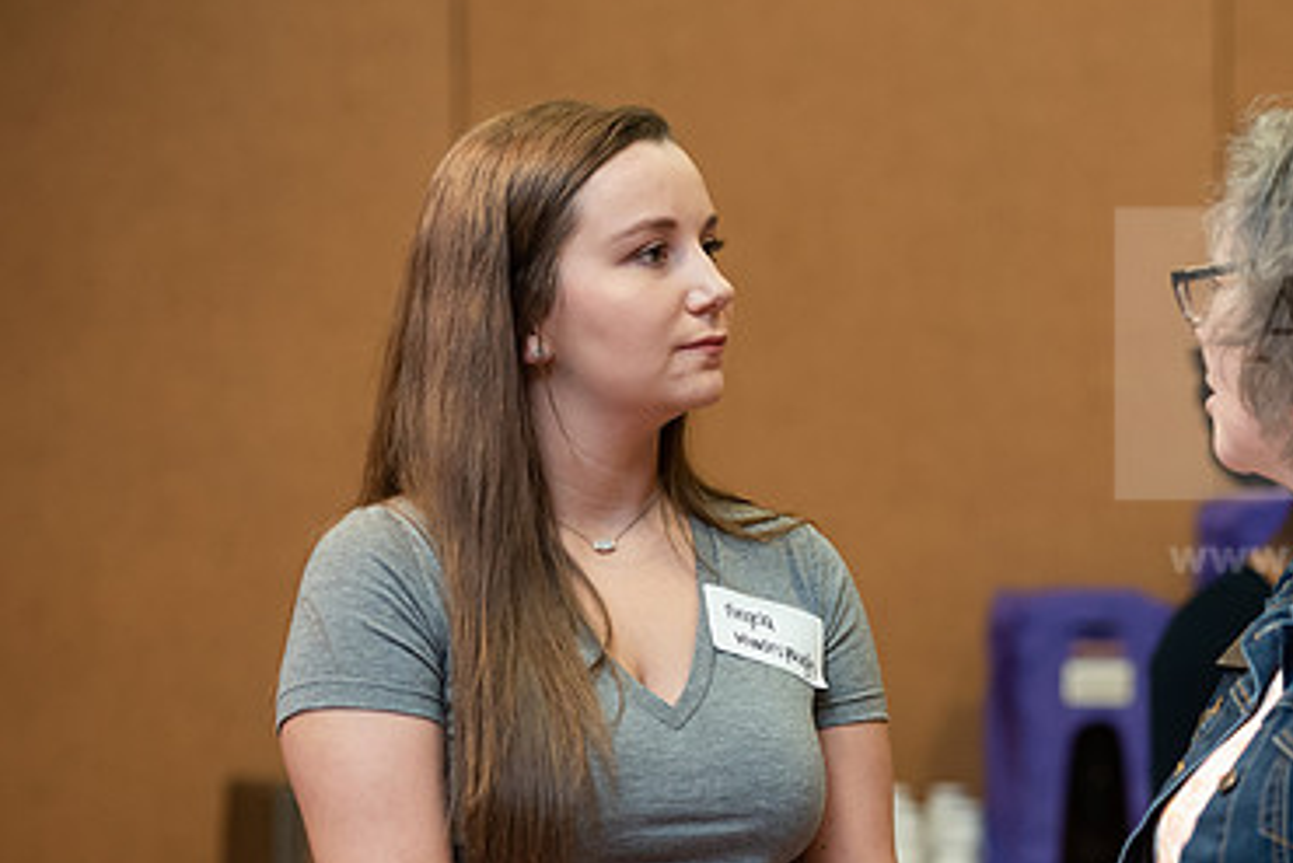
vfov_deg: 8.6
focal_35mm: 160
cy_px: 631
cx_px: 1010
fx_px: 5749
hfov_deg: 12.8
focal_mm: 102
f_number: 3.5
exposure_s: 1/200
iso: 1600
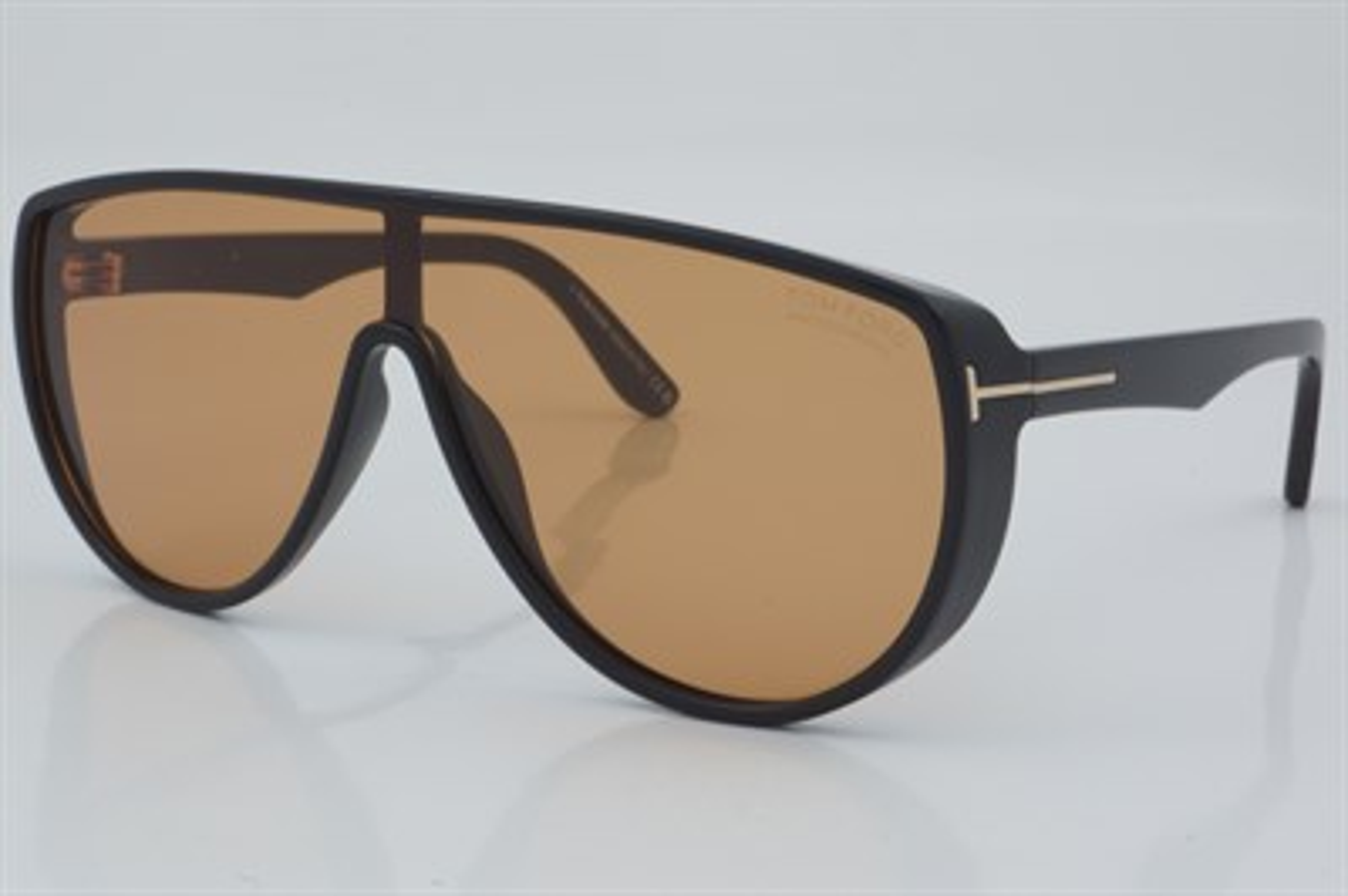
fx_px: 2806
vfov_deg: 18.2
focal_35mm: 75
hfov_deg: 27.0
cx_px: 674
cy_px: 448
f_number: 29
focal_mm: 50
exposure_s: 1/4
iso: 100
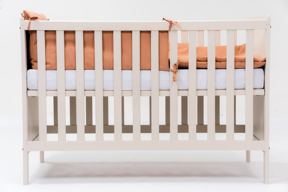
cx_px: 144
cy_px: 96
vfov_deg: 16.1
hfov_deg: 23.9
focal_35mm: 85
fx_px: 680
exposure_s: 1/160
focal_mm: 85
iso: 400
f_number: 9
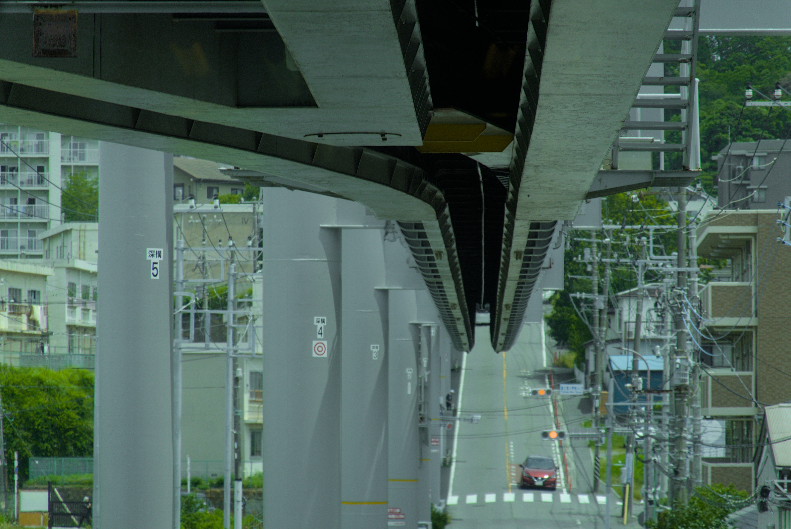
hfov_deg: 10.3
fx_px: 4376
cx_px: 396
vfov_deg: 6.9
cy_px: 264
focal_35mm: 199
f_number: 4.5
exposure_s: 1/250
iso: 100
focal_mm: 71.86
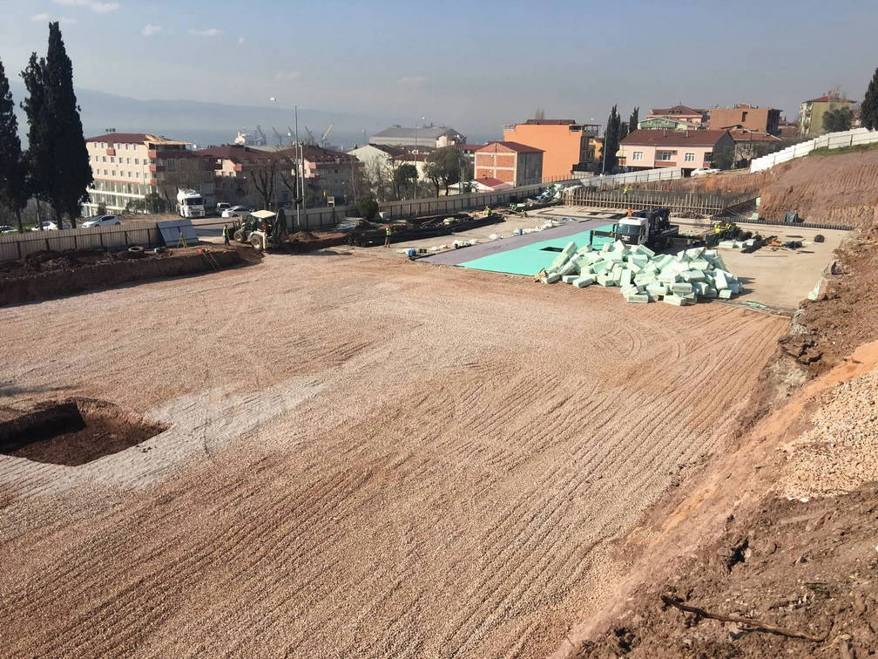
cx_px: 439
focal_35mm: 29
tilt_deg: -13.6
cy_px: 330
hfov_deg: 61.7
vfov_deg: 48.2
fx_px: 736
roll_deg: -1.3
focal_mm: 4.15
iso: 25
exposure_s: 1/1876
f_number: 2.2
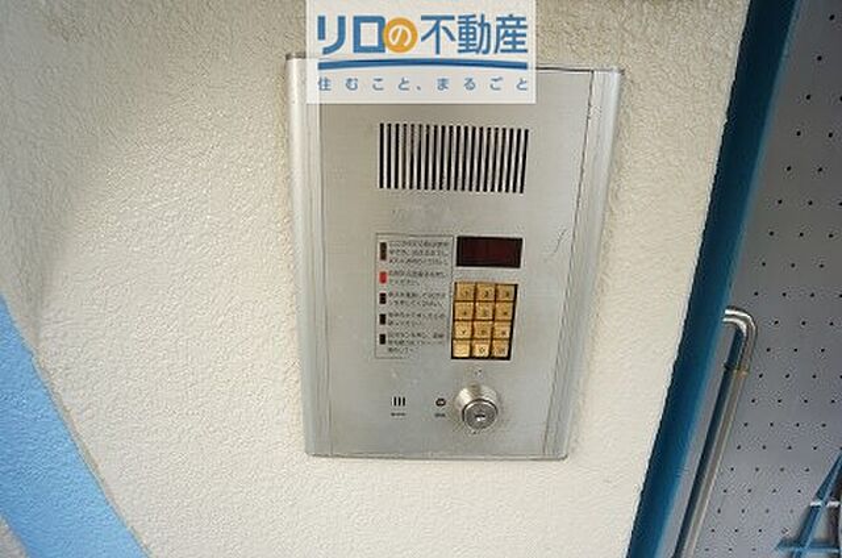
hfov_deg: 100.5
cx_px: 421
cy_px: 279
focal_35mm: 15
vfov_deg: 77.1
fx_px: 350
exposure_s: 1/80
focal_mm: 10
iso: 100
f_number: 5
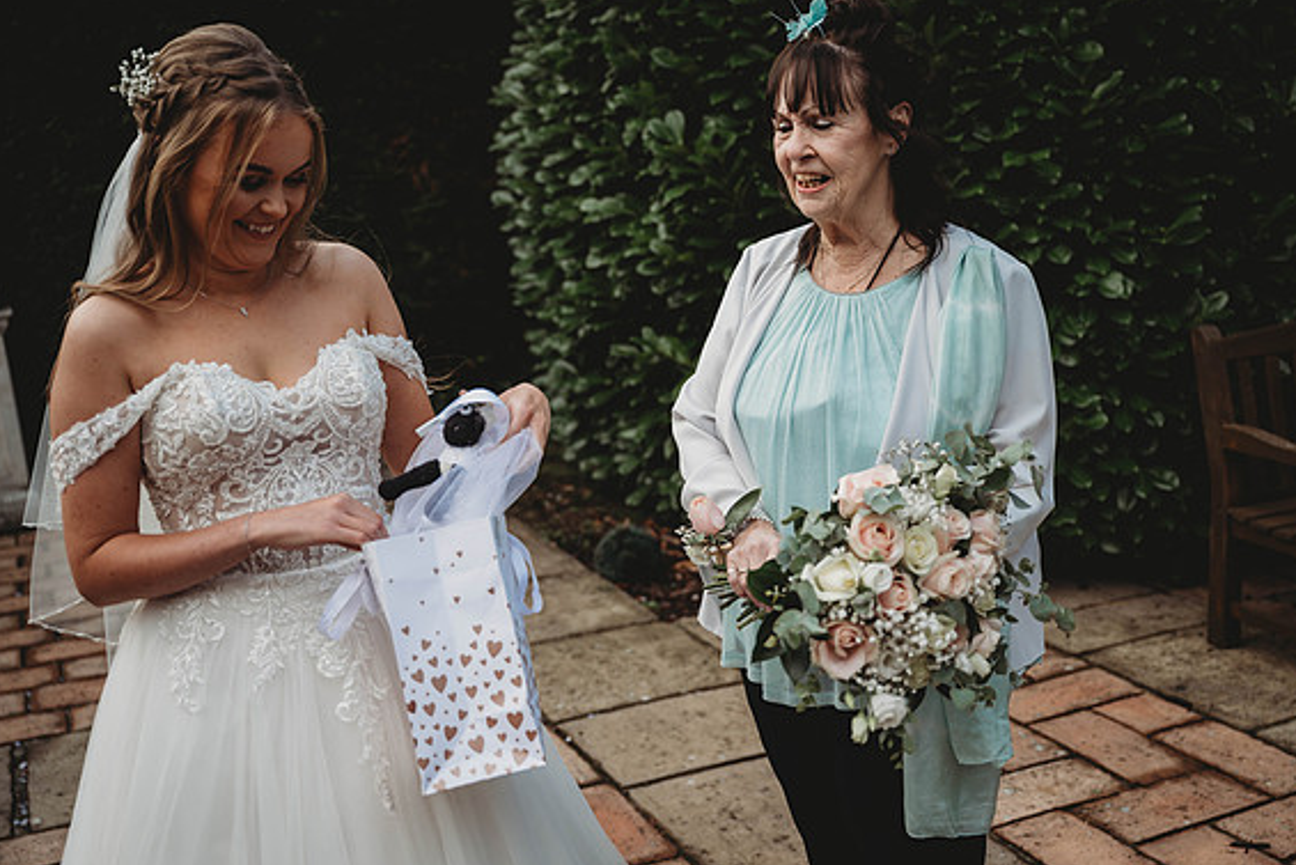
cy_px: 431
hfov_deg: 49.5
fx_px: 1404
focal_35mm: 39
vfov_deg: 34.2
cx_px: 638
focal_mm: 38
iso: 100
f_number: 2.8
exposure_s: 1/800
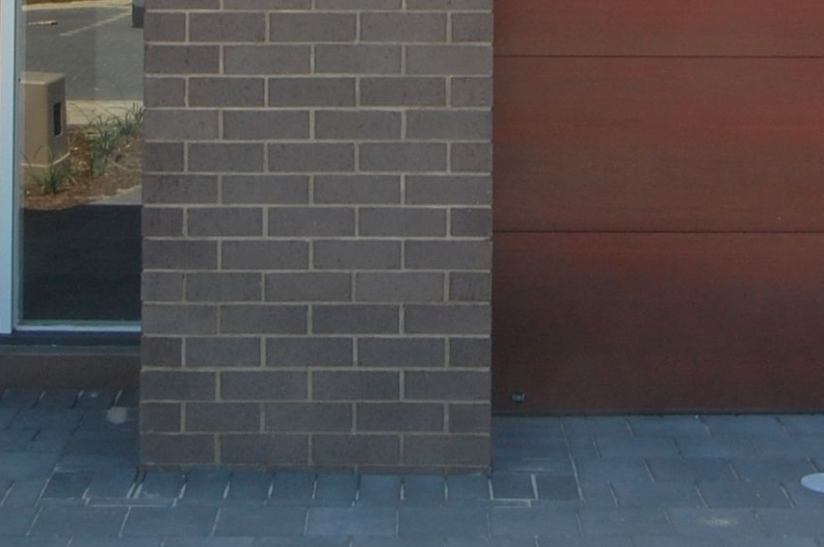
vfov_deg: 14.4
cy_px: -225
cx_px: 426
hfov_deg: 22.7
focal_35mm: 90
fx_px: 2052
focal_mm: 17
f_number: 16
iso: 200
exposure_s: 1/30
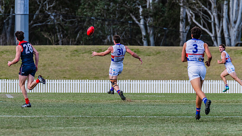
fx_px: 2537
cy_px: 78
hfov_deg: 5.5
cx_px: 118
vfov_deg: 3.1
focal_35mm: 395
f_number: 7.1
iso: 800
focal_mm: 360
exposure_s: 1/2000
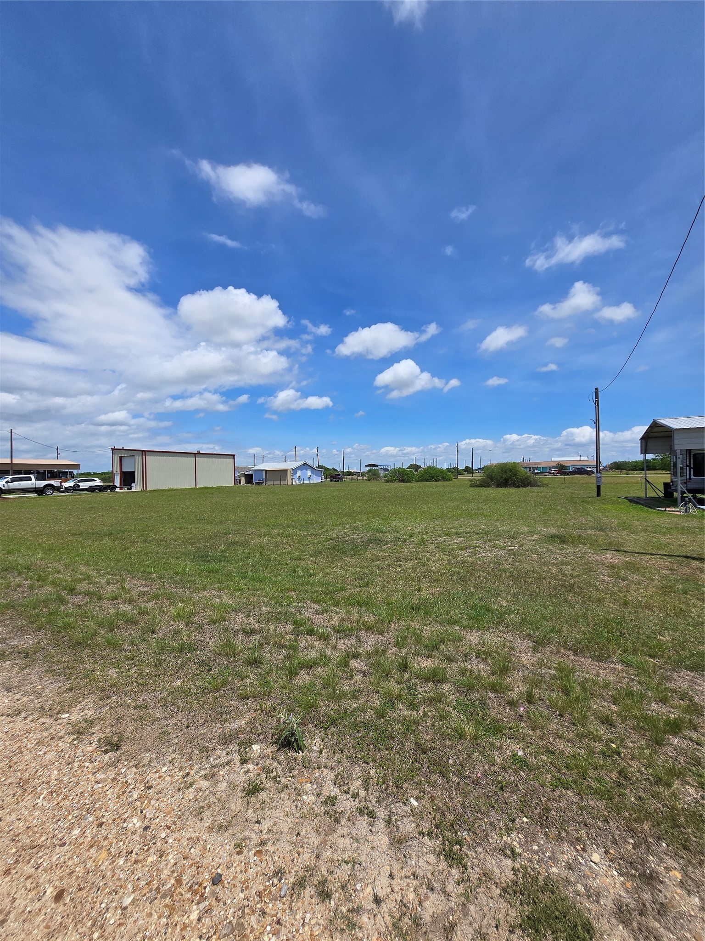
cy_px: 470
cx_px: 352
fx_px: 353
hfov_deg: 89.9
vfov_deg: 106.2
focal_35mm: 13
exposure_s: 1/1983
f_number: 2.2
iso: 25
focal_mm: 1.7
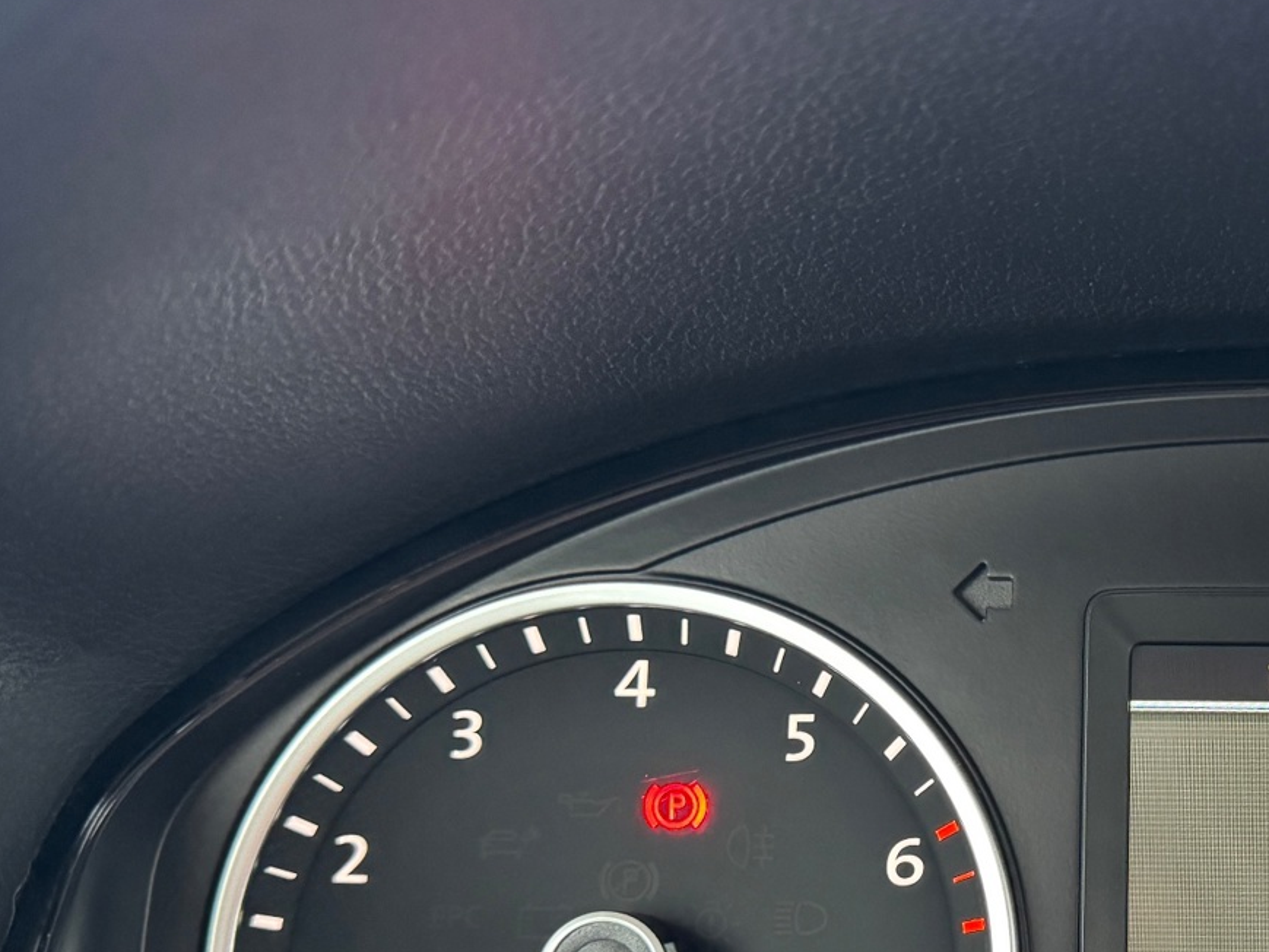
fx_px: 1943
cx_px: 1159
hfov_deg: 34.0
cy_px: 726
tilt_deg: -22.6
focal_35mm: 53
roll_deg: -1.5
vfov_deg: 27.1
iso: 640
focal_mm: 6.76
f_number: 1.78
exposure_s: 1/49
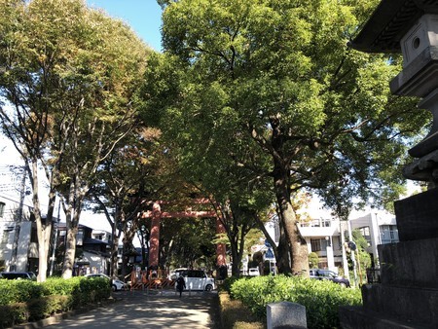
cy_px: 164
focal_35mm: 28
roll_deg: +0.9
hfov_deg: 63.4
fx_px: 354
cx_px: 219
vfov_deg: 49.8
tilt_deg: +16.0
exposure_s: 1/259
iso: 20
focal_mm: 3.99
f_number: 1.8
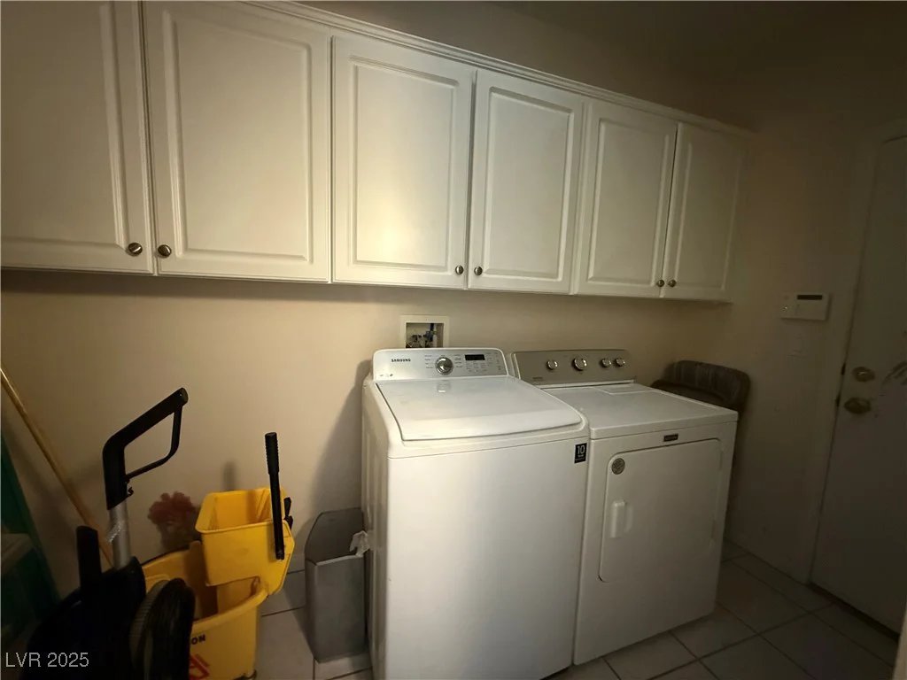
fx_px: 367
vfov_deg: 85.7
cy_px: 340
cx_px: 454
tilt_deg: -6.1
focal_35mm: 14
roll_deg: -2.0
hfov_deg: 102.1
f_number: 2.2
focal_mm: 2.22
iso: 1250
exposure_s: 1/40
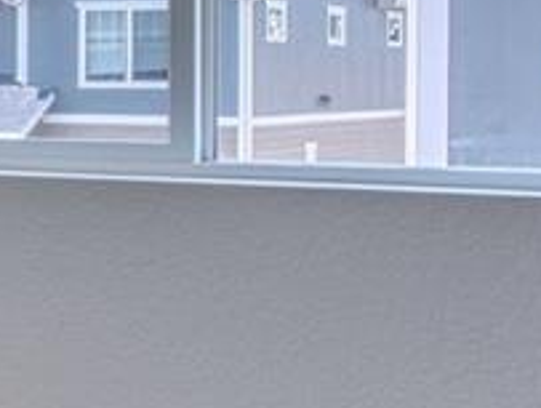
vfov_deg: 12.2
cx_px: -831
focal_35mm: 121
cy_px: 100
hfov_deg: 12.2
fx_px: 1894
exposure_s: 1/100
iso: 500
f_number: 6.3
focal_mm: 16
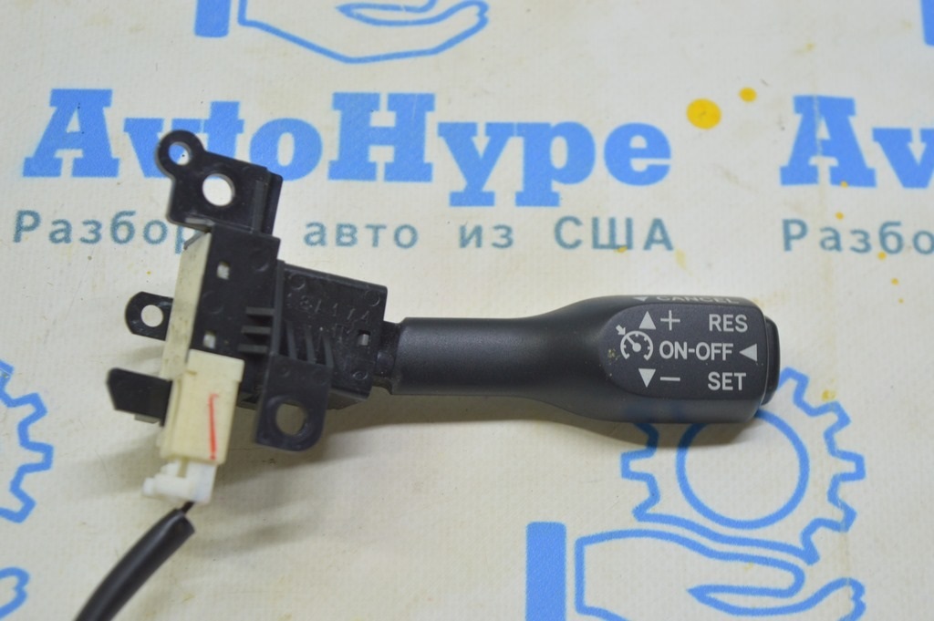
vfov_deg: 16.5
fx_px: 2139
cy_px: 310
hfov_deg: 24.6
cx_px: 467
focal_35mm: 82
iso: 400
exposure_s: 1/20
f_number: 5.6
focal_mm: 55
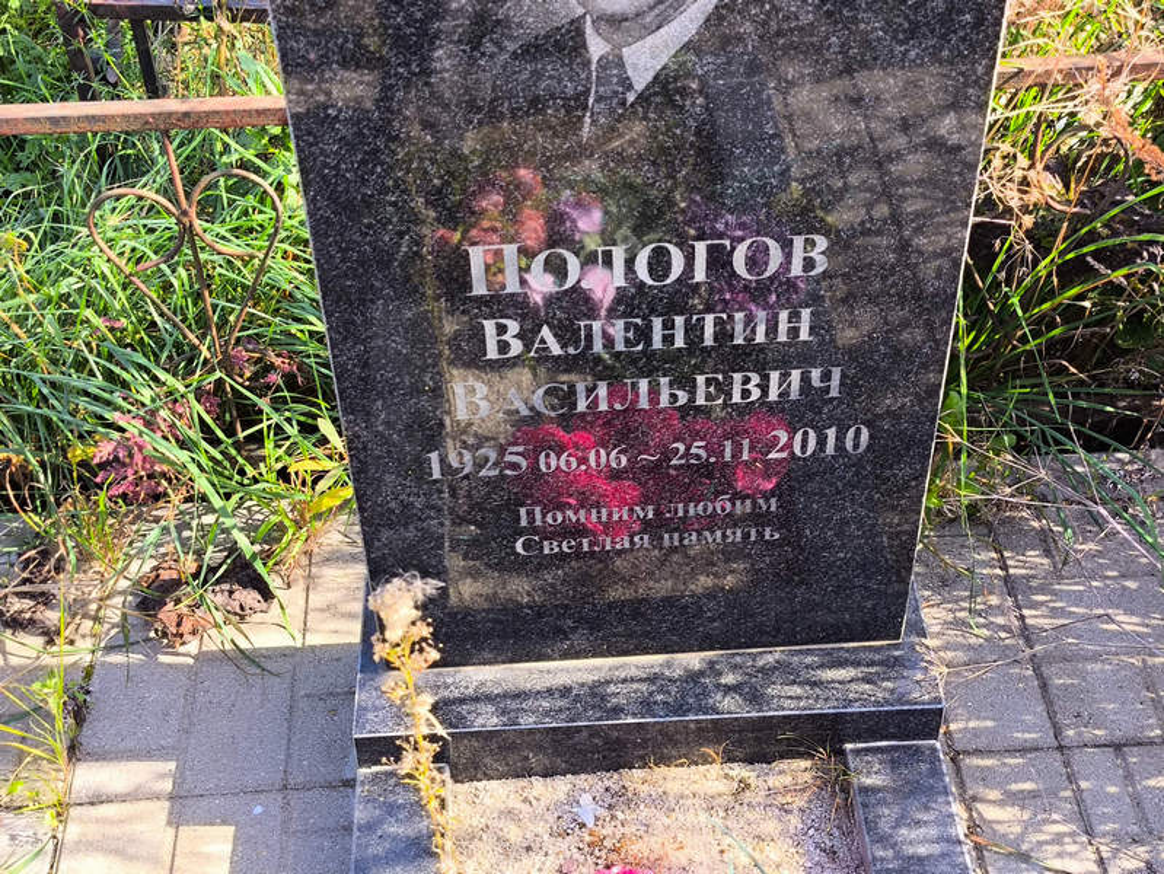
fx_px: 1682
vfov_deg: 29.1
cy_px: 437
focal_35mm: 50
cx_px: 582
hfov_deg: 38.2
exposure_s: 1/250
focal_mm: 4.71
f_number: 1.7
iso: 50
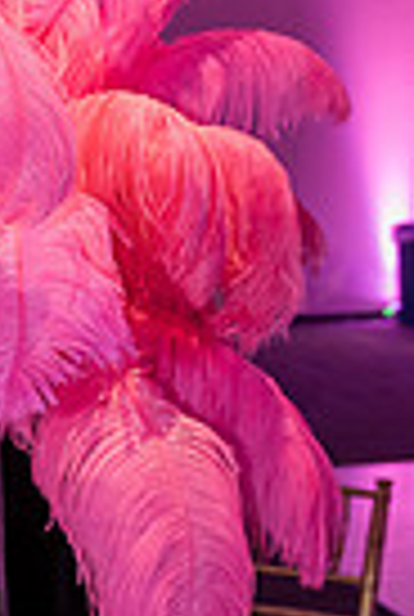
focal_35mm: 95
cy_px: 378
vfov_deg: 21.4
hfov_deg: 14.0
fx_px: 1630
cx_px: -108
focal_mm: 29
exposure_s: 1/60
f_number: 3.2
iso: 1600
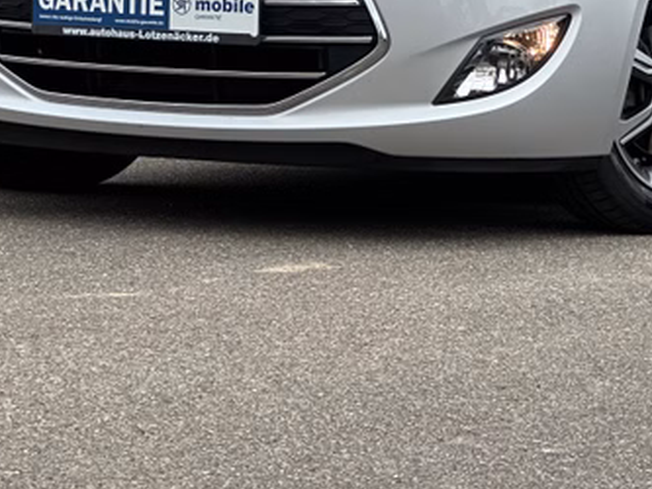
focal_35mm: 185
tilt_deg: -3.0
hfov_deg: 10.7
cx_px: 409
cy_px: -33
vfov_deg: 8.0
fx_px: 3486
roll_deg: -0.4
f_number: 2.8
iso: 32
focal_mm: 9
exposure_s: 1/373
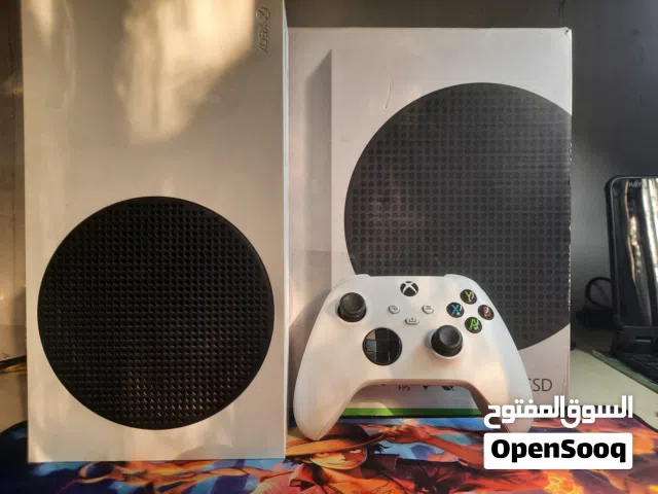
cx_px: 329
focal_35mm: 25
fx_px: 475
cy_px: 247
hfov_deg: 69.4
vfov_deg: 54.9
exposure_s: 1/40
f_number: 2
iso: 320
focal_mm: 4.6
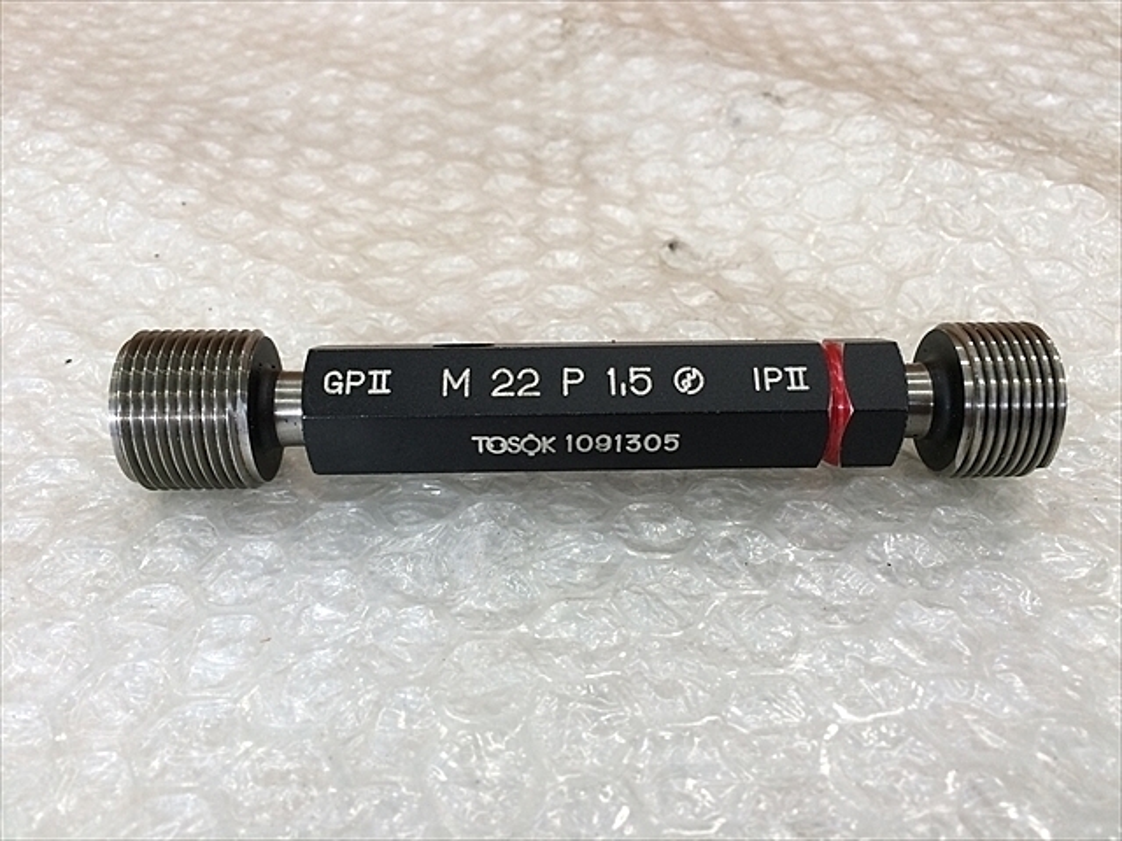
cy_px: 420
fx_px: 940
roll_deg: +0.2
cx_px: 561
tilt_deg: -44.1
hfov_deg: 61.7
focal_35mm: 29
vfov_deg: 48.2
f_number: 2.2
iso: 40
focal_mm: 4.15
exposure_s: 1/40
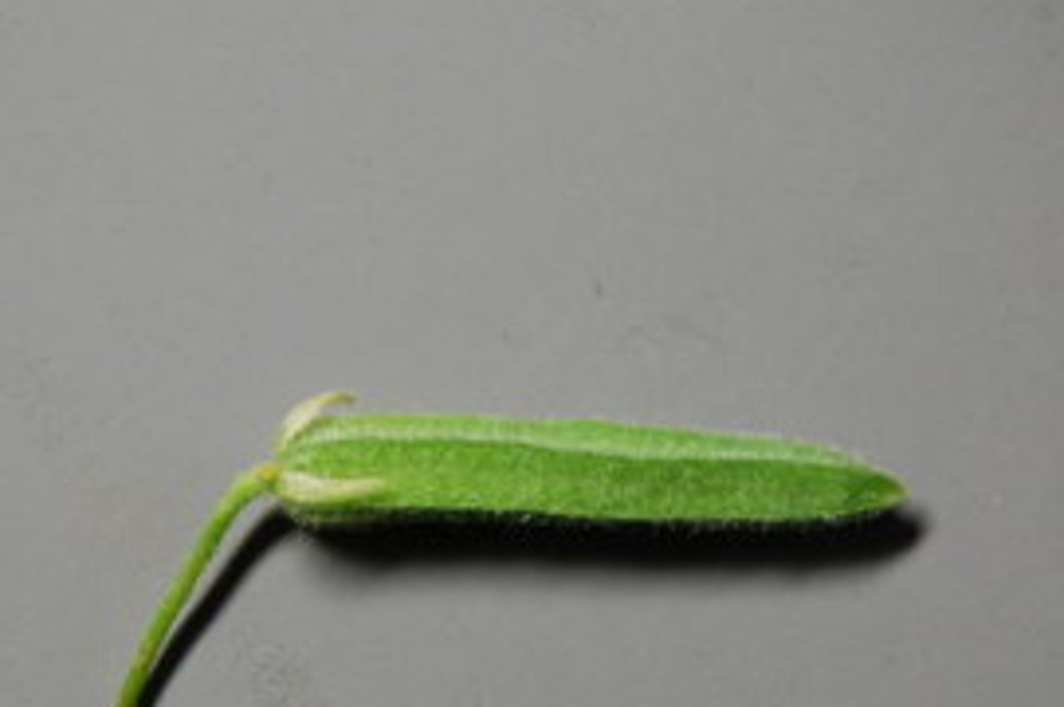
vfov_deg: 10.0
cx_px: 538
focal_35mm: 137
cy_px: 473
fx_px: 4039
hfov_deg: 15.0
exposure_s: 1/60
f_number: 6.3
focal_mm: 55
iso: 400
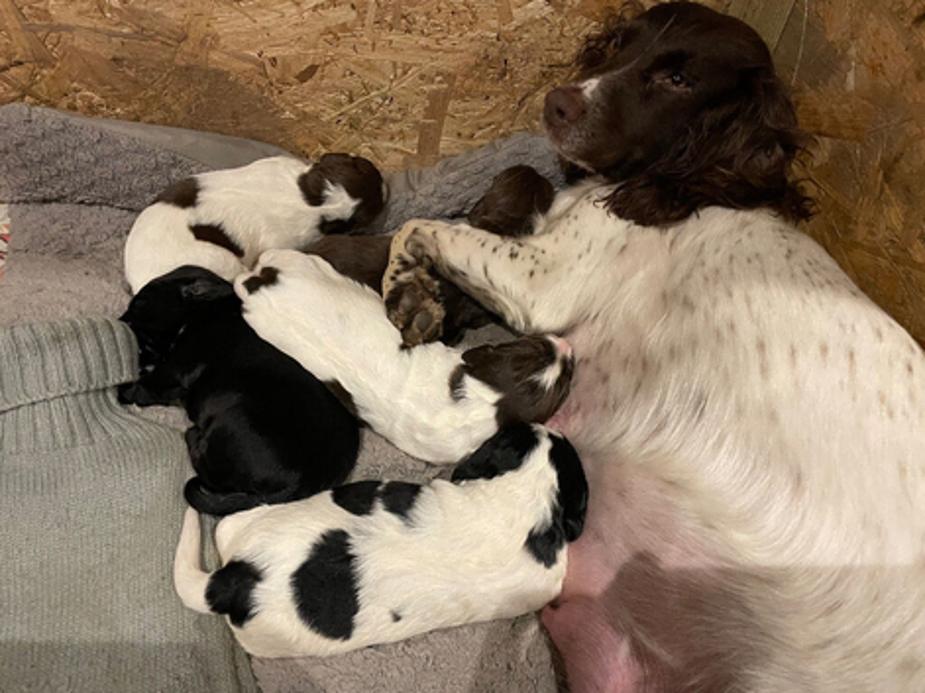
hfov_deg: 67.3
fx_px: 695
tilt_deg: -48.8
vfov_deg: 53.0
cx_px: 462
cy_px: 346
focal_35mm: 26
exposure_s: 1/40
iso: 500
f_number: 1.6
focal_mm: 4.2
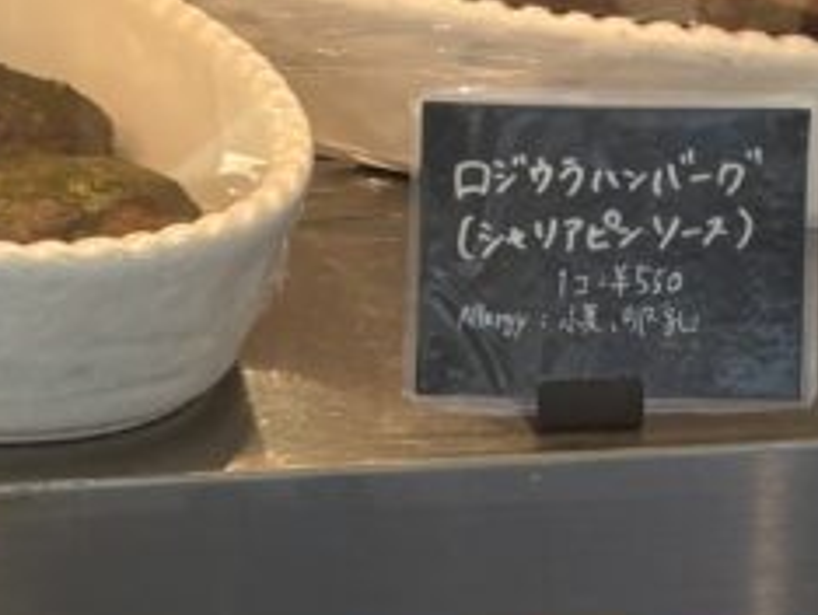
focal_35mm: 142
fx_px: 3359
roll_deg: +0.7
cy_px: 108
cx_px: -437
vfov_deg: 10.4
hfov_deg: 13.1
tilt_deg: -22.9
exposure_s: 1/50
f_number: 1.6
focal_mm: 5.96
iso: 64
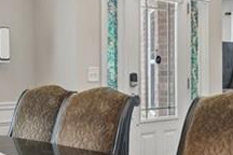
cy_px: 68
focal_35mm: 71
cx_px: 49
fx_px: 459
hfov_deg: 27.9
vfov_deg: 19.2
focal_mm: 15
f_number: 8
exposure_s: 1/4
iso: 400
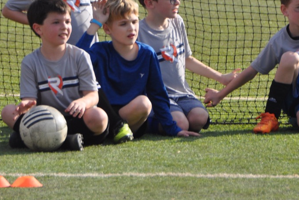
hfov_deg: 3.4
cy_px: 52
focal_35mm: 613
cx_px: 149
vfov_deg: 2.2
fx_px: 5091
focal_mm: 200
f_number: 5.6
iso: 400
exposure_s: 1/1250
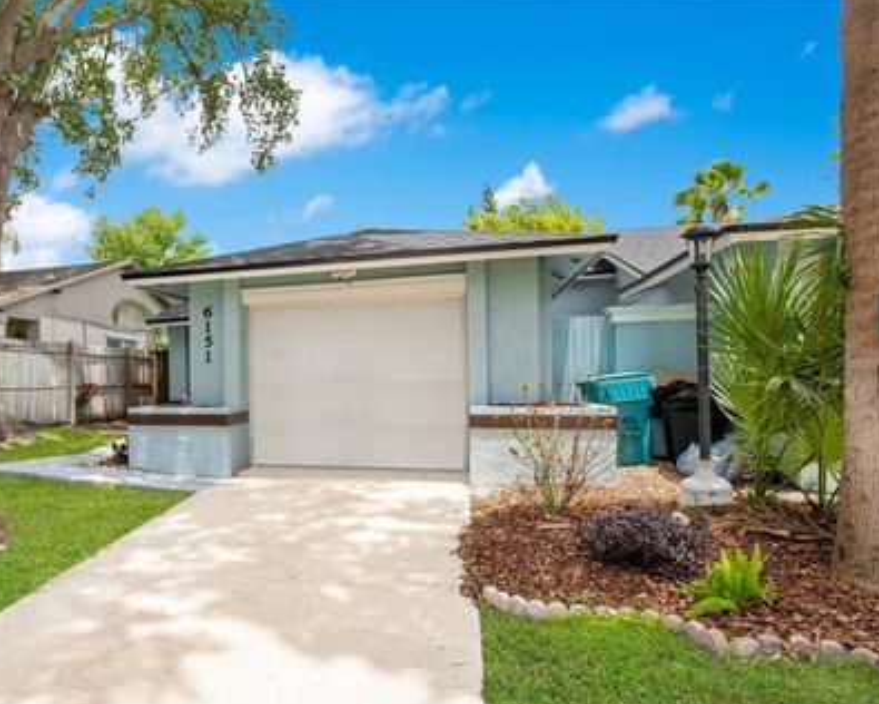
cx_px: 343
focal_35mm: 19
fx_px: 494
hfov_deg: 82.1
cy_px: 362
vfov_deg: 70.8
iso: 100
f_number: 9
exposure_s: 1/125
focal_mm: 16
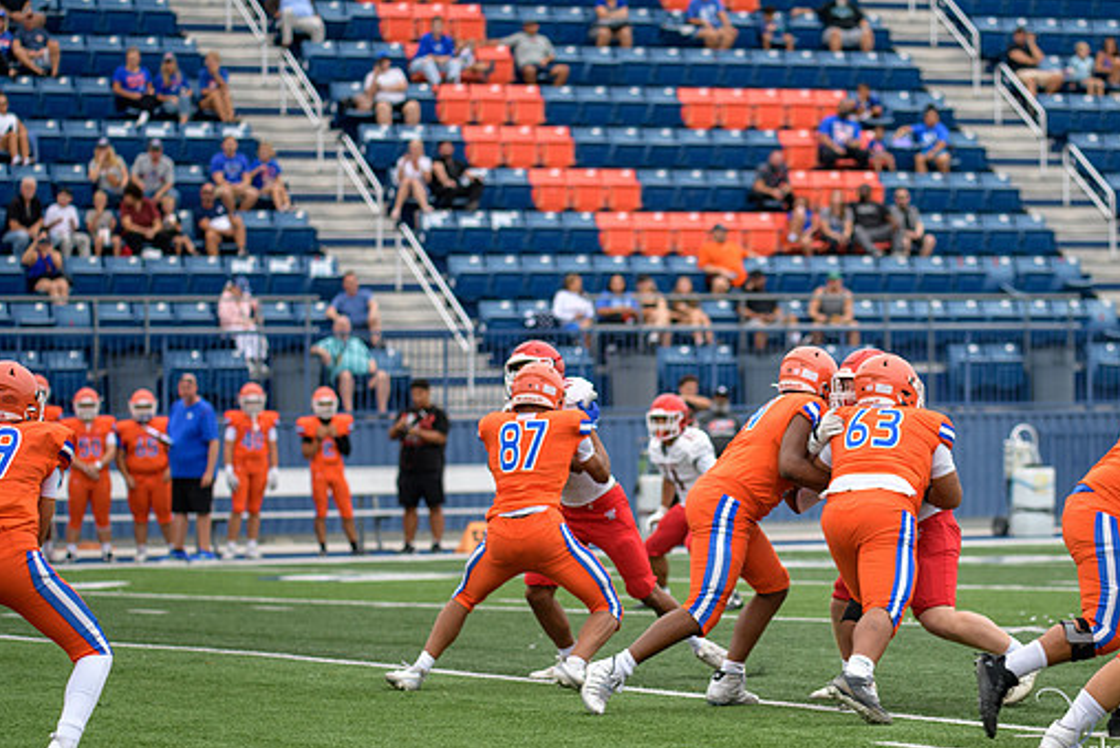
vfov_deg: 7.7
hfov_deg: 11.5
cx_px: 820
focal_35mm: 179
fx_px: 5570
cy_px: 553
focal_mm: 120
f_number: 2.8
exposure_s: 1/1250
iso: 280
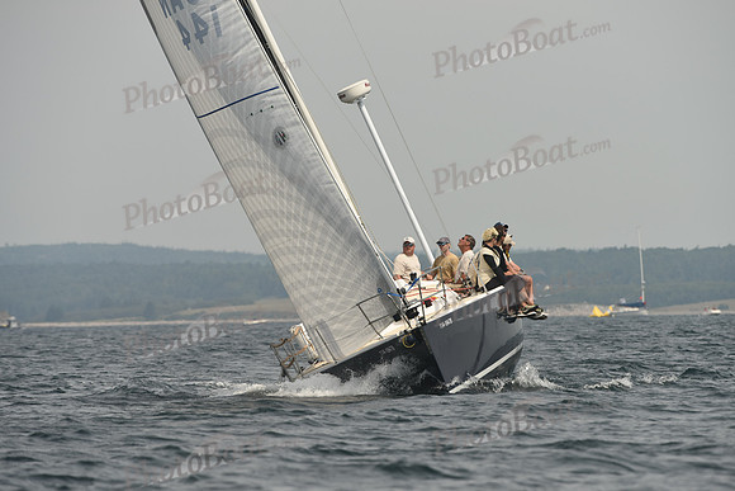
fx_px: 8168
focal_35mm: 400
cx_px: 368
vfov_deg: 3.4
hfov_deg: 5.2
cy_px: 246
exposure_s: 1/800
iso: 250
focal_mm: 400
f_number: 7.1
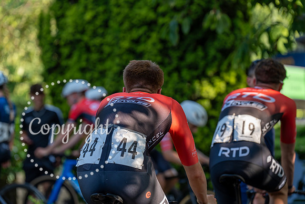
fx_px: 1356
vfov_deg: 8.6
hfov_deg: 12.8
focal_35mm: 160
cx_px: 152
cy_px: 102
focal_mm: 160
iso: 160
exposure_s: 1/500
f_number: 3.5
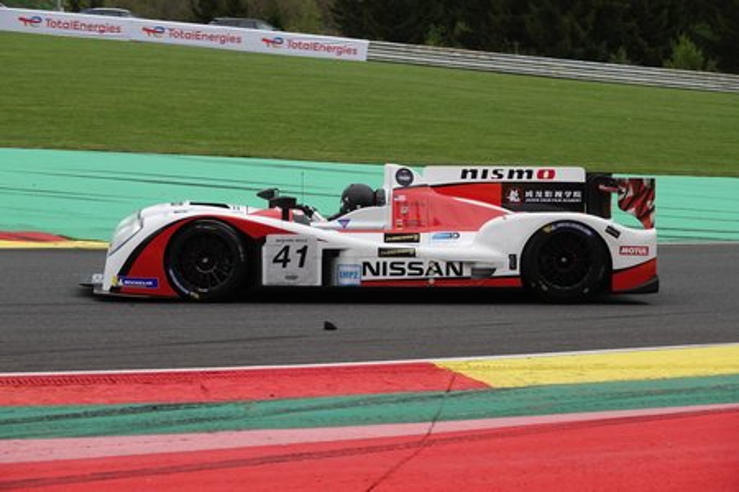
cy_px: 246
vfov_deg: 12.8
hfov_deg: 19.1
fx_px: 2196
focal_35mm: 107
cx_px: 370
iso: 160
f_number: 4
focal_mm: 39.42
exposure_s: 1/800
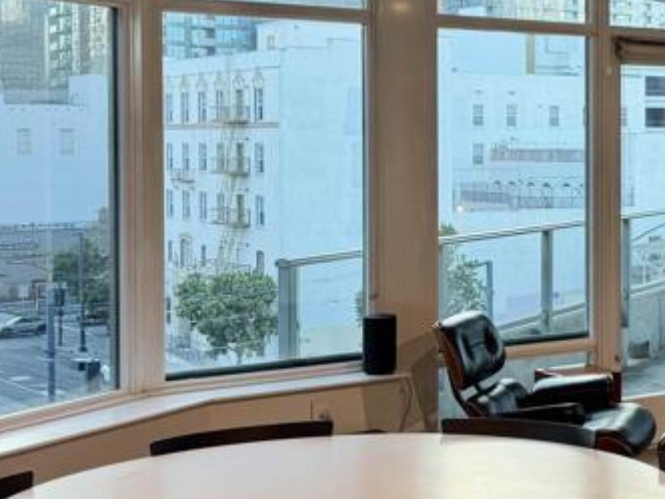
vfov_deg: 19.8
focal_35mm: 74
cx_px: 663
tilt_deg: -1.0
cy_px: 172
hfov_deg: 25.1
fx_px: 1422
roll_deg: -0.3
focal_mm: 6.76
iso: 100
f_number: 1.78
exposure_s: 1/120
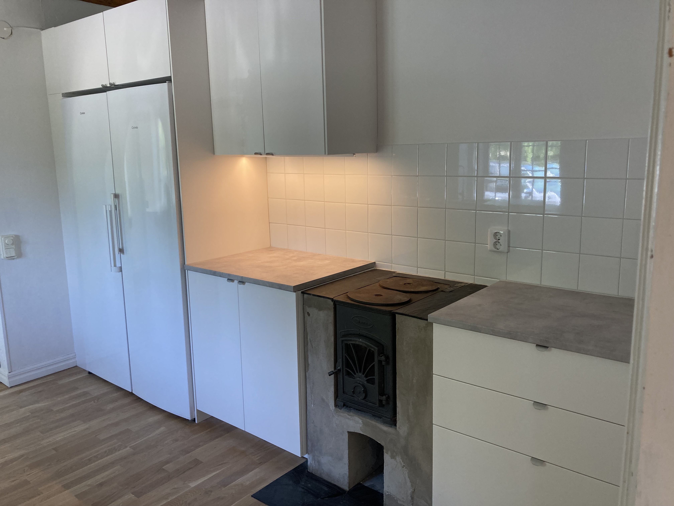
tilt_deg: -10.1
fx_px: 545
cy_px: 253
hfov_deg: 63.4
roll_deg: +0.9
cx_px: 337
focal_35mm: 28
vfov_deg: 49.7
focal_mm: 3.99
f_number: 1.8
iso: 80
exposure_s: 1/71
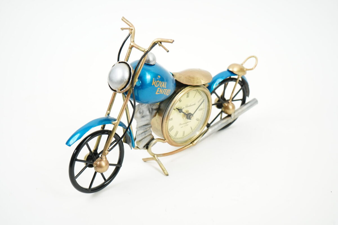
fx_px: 563
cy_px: 112
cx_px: 169
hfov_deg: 33.4
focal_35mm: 60
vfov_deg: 22.6
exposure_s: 1/320
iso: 1250
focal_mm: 60
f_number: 6.3
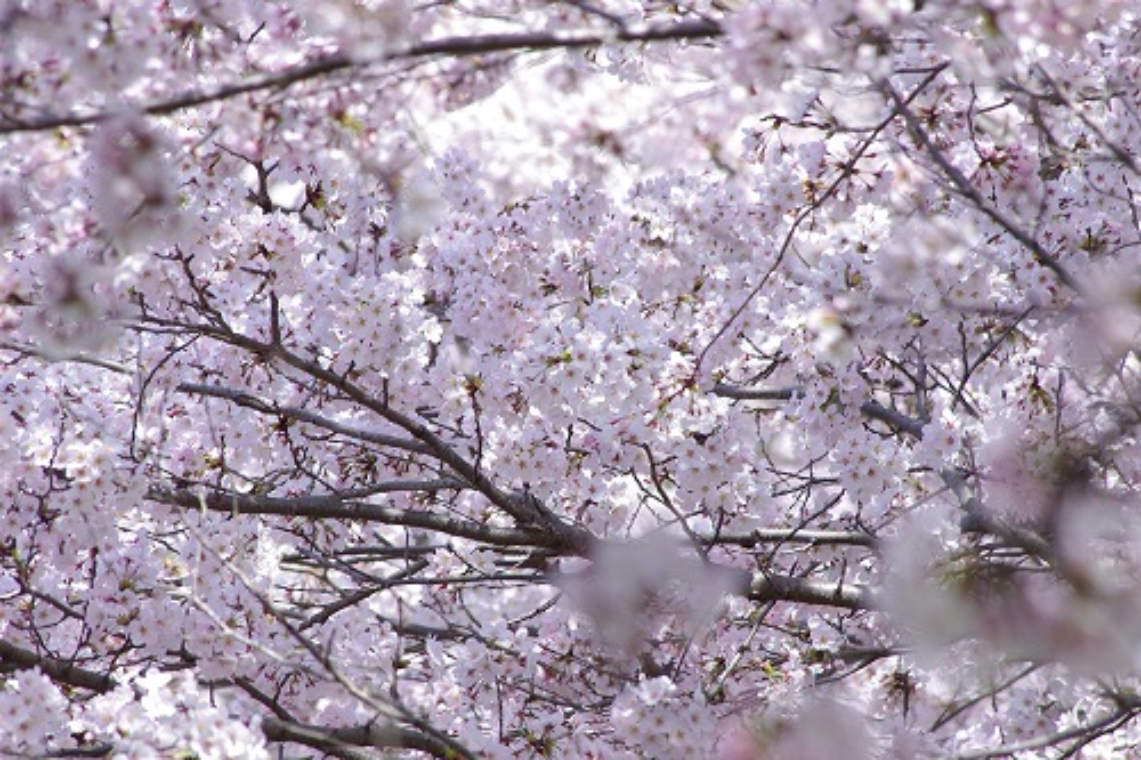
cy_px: 380
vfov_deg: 3.1
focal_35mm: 450
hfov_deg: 4.6
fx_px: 14257
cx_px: 570
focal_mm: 300
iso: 400
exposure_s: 1/320
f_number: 10
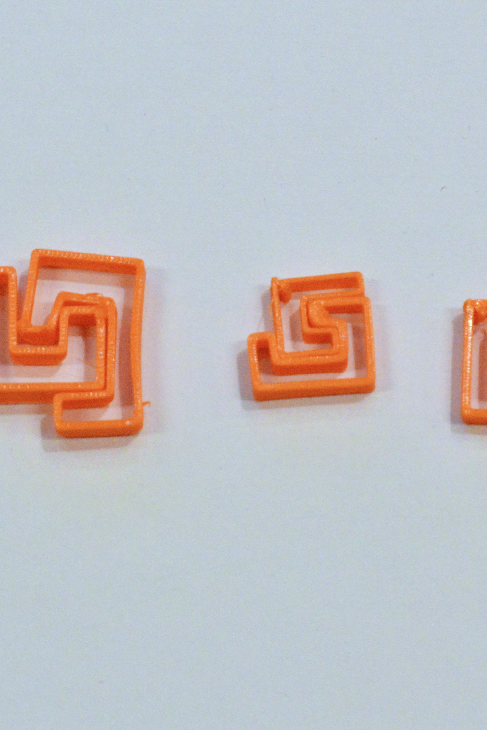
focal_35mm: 130
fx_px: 2638
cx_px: 300
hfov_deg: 10.5
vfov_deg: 15.8
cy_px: 346
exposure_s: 1/125
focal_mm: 50
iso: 3200
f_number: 11
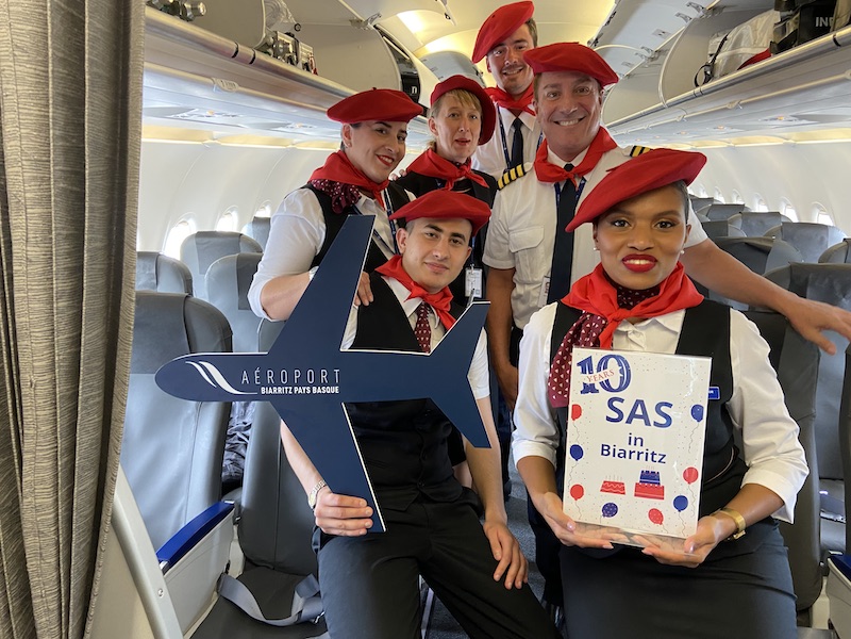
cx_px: 426
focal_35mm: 26
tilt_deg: -12.0
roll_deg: -0.3
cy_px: 320
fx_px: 639
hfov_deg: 67.3
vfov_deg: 53.1
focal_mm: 4.25
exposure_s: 1/57
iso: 250
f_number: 1.8
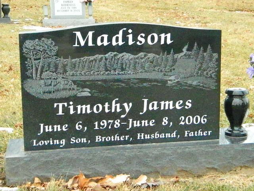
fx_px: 514
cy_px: 96
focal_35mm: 70
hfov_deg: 27.8
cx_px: 127
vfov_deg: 21.0
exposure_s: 1/640
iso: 6400
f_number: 11.4
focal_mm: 12.6
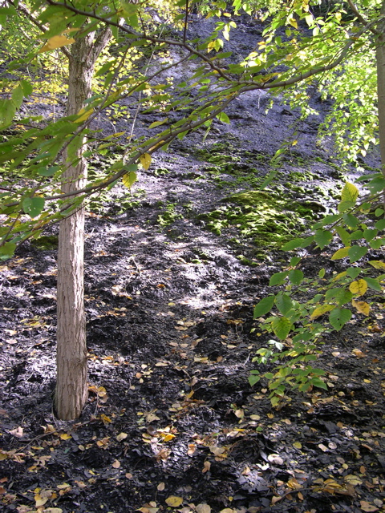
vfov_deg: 49.0
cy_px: 256
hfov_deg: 37.7
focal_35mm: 38
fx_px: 564
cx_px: 192
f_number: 2.8
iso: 100
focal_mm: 8
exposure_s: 1/54.9
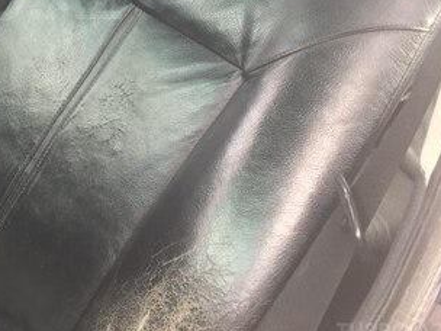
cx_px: -26
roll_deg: -13.6
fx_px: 803
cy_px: -2
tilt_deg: -32.3
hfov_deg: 28.3
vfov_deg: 22.4
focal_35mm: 63
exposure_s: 1/50
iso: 40
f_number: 2.2
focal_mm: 4.15
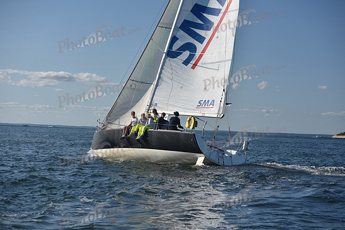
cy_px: 115
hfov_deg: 28.8
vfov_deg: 19.5
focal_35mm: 70
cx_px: 172
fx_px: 671
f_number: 4.5
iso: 250
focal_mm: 70
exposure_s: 1/1600
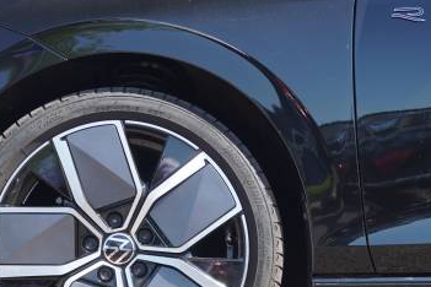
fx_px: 1113
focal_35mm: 93
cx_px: 130
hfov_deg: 21.8
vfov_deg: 14.6
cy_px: 243
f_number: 5.6
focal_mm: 34
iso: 100
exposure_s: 1/90
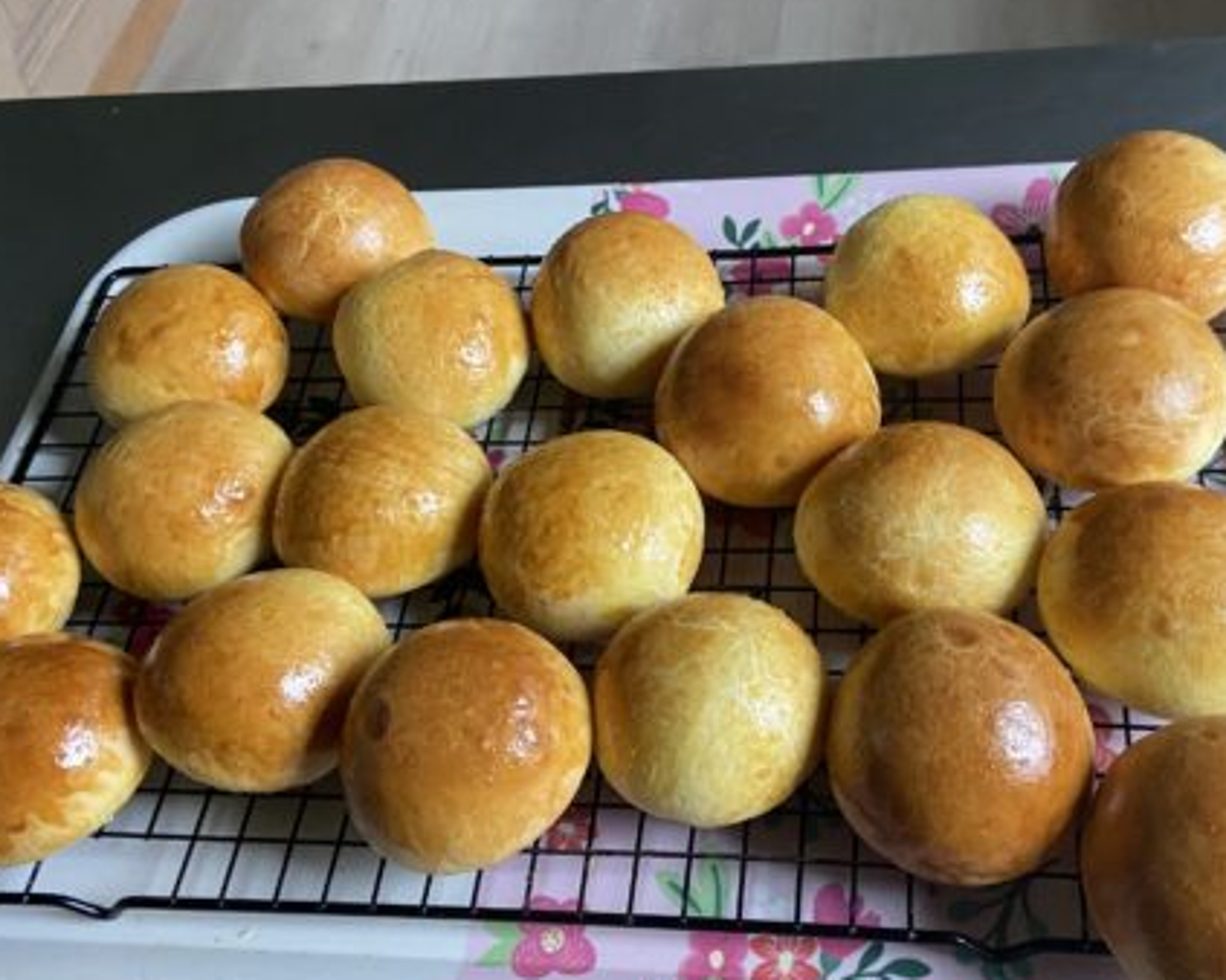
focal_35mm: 40
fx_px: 1451
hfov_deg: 45.8
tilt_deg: -53.2
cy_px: 542
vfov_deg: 37.3
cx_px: 671
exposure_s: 1/60
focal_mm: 4.25
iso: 320
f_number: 1.8
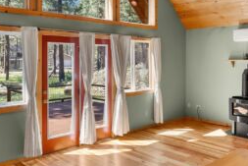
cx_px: 119
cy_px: 55
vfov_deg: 34.8
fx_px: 262
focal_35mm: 38
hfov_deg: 50.7
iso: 400
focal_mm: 24
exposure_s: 1/125
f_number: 2.8
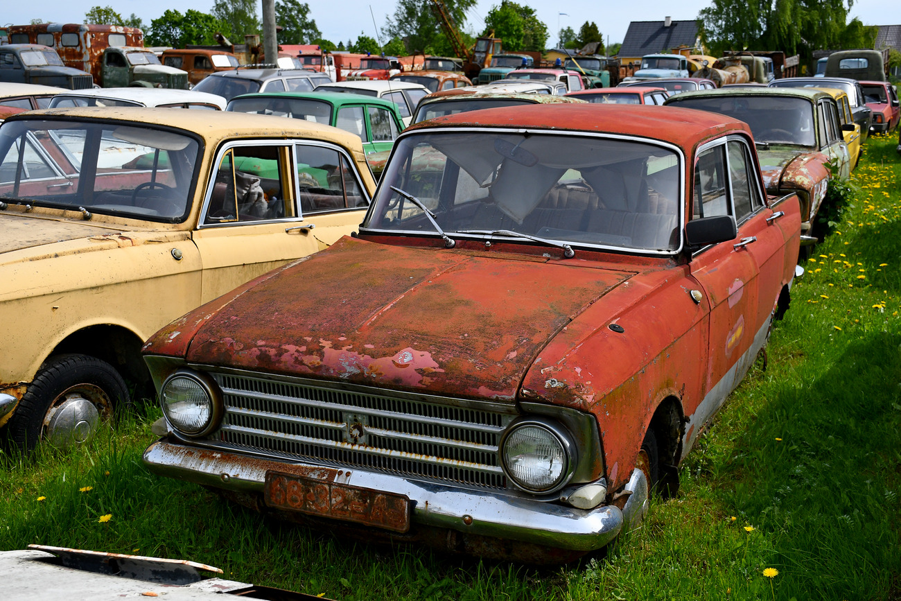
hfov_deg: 49.5
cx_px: 450
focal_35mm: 39
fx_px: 976
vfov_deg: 34.2
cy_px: 300
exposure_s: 1/1000
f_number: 6.3
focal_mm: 26
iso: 200
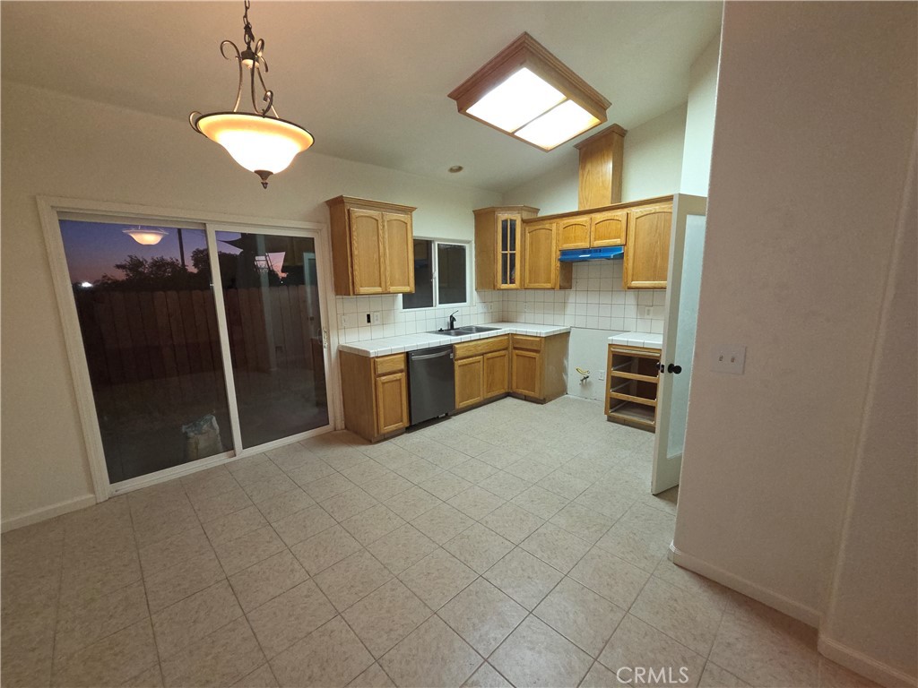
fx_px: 345
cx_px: 459
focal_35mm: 13
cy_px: 344
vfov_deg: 89.9
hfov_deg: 106.2
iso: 200
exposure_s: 1/60
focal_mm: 2.2
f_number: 2.2
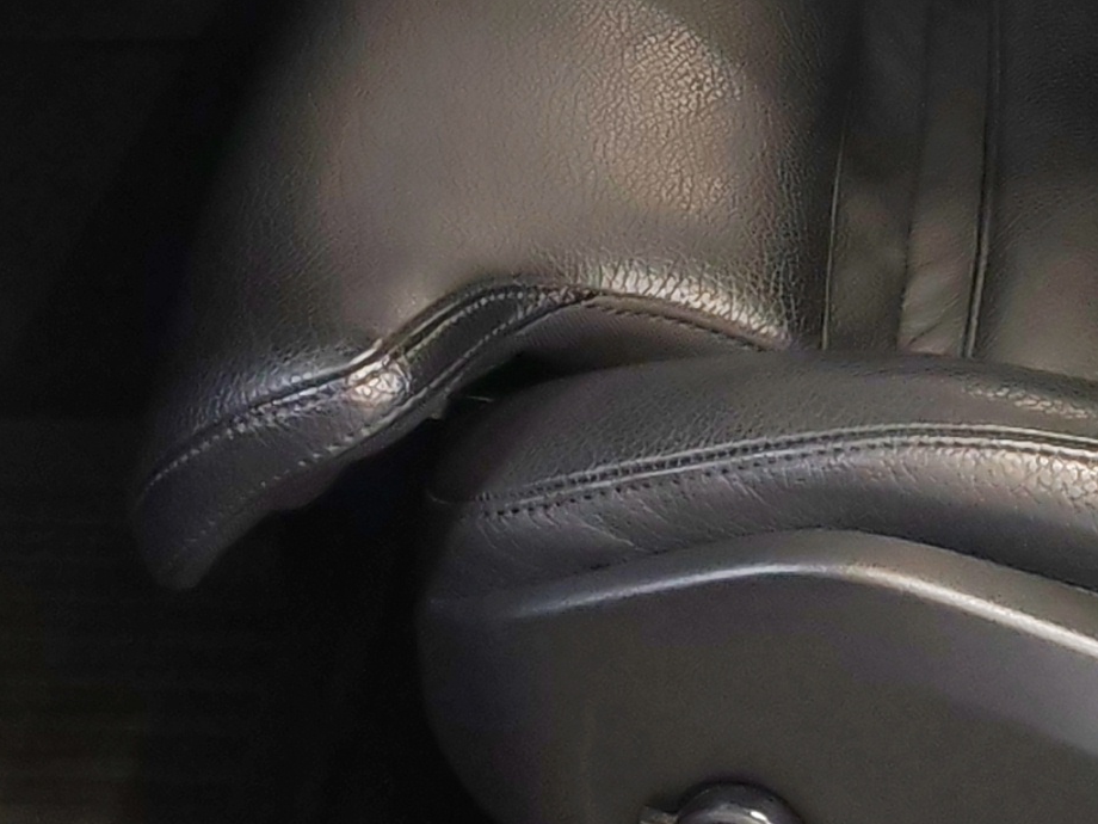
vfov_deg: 10.3
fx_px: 4377
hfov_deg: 14.2
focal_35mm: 138
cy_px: -523
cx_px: 886
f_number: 1.9
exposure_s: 1/100
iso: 640
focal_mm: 6.12
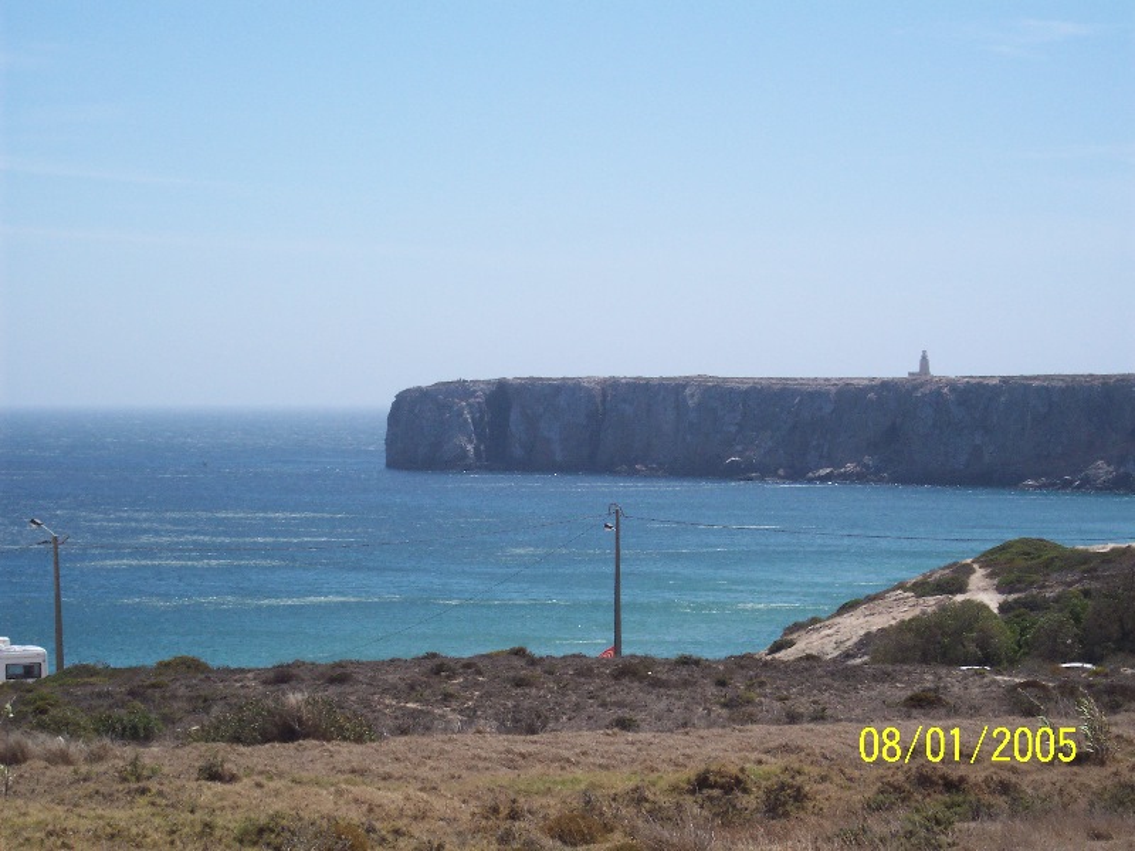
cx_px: 568
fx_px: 3738
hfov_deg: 17.3
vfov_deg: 13.0
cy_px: 426
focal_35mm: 114
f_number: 8
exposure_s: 1/350
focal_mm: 24
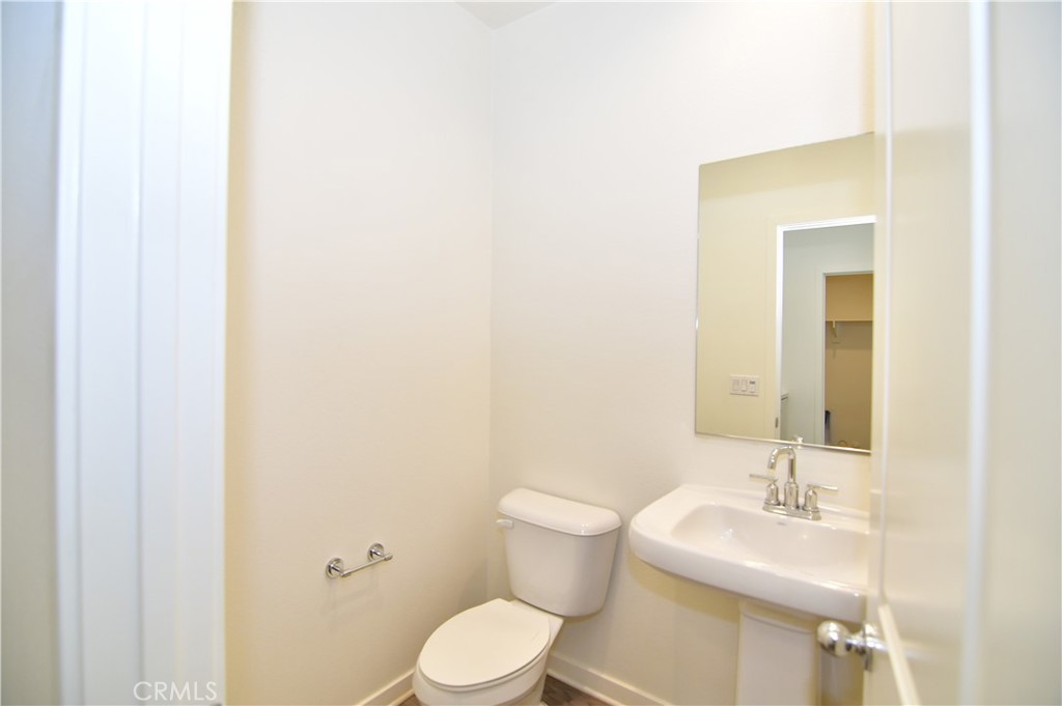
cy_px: 353
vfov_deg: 73.7
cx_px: 531
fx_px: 472
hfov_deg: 96.8
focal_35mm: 16
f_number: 3.2
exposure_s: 1/200
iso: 640
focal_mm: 11
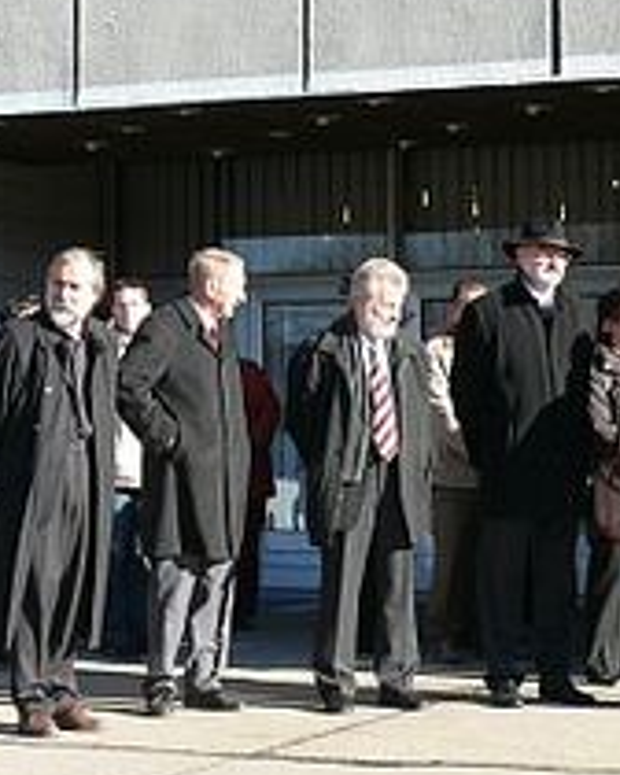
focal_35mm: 106
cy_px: 380
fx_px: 2431
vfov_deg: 18.1
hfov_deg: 14.5
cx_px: 358
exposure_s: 1/200
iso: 100
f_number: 4.5
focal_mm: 10
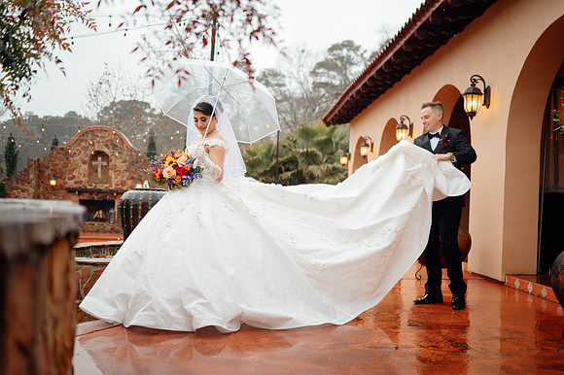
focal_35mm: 36
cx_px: 282
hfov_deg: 52.6
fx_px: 570
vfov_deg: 36.4
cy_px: 195
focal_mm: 35
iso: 125
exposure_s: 1/200
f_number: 1.8
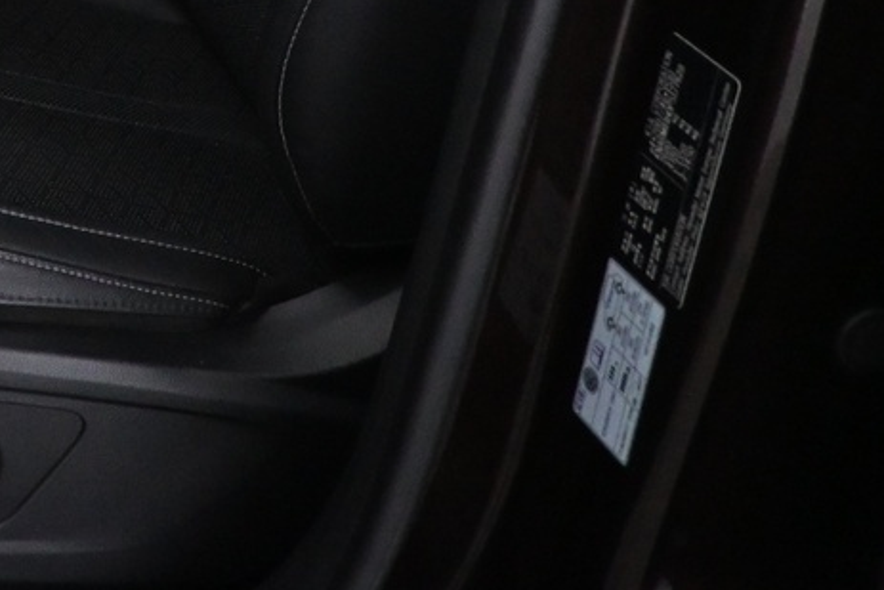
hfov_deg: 21.0
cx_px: -393
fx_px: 2063
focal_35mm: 84
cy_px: -380
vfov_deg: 14.7
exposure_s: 1/50
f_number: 3.5
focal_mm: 16
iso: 4000
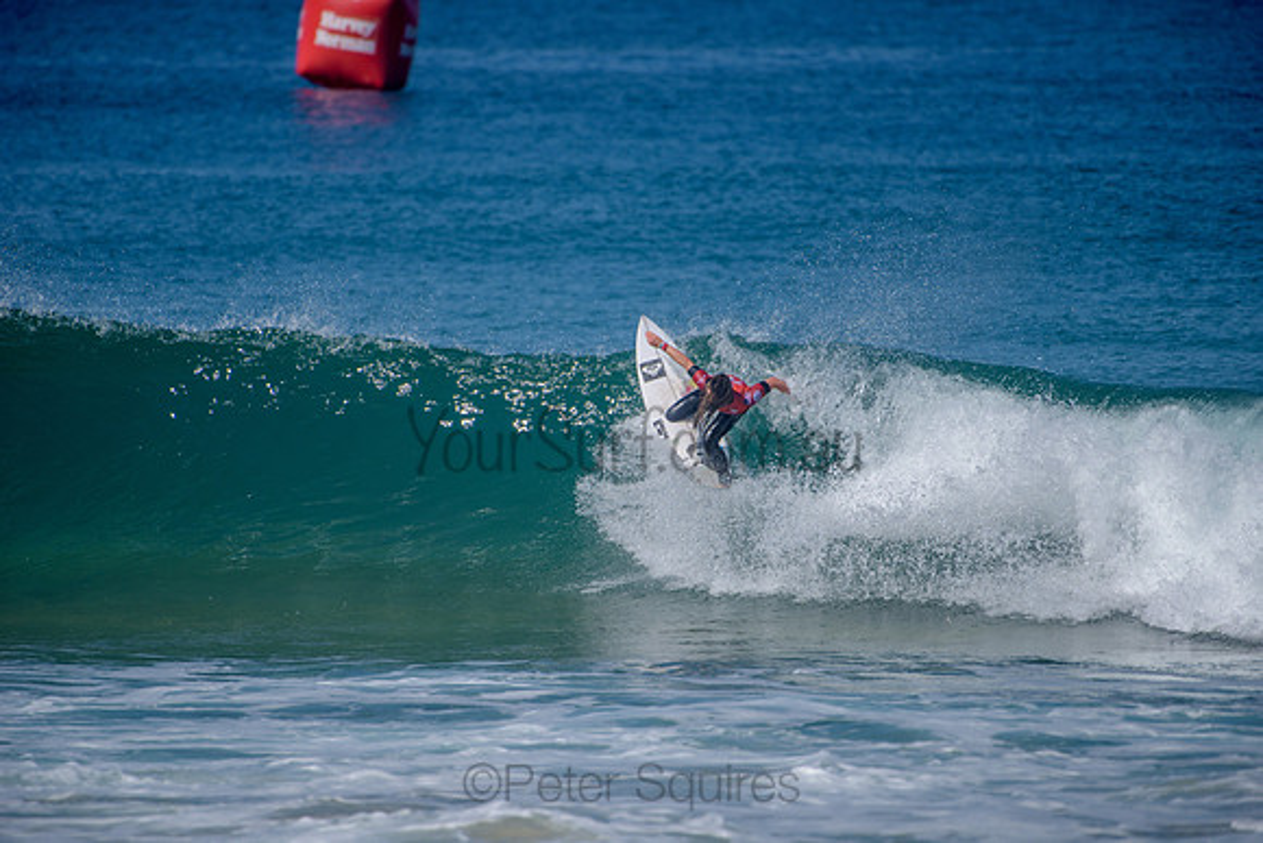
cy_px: 422
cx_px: 632
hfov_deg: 4.1
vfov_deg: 2.8
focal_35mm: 500
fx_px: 17545
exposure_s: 1/2000
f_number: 5.6
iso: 125
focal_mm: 500
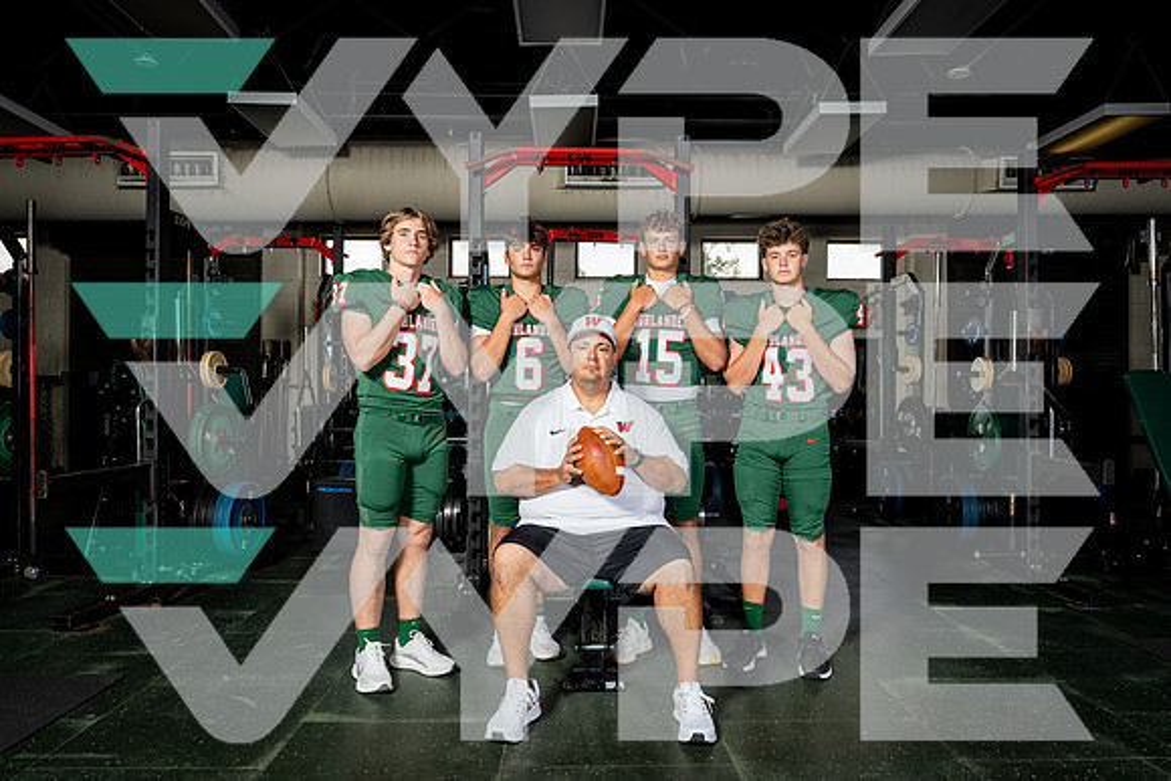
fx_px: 813
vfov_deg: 51.3
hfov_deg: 71.5
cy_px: 390
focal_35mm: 25
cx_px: 586
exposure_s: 1/250
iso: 640
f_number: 8
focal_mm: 25
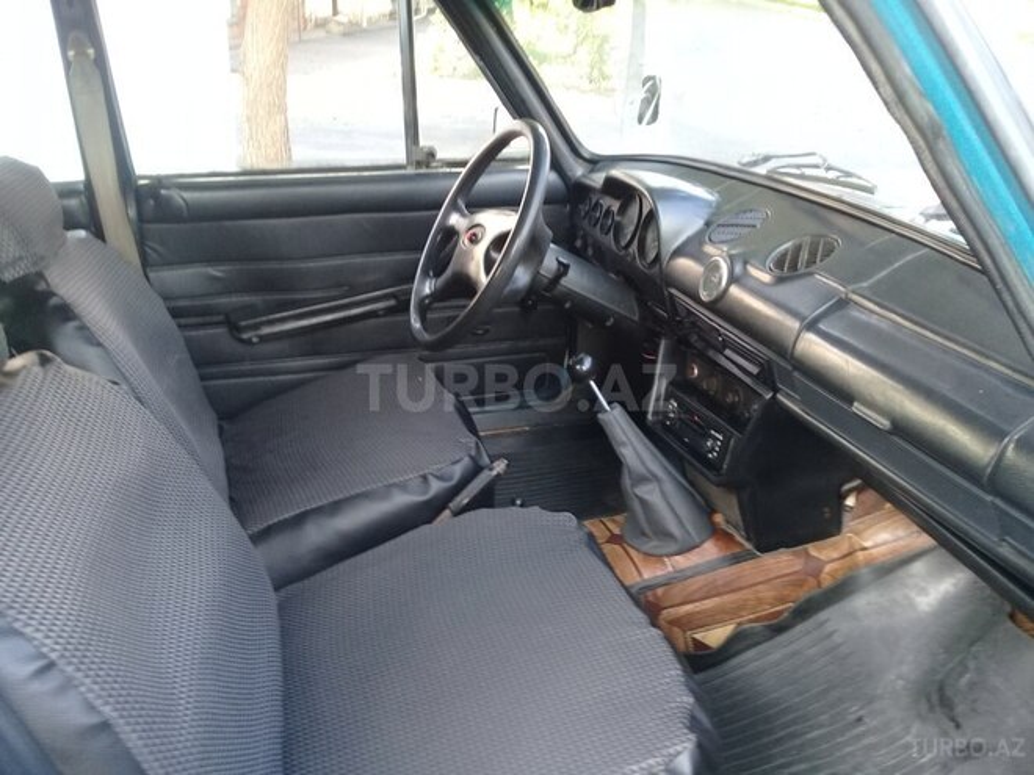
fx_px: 926
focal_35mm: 31
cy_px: 388
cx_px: 517
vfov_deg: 45.4
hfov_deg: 58.4
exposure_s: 1/33
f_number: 2.2
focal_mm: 3.3
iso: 50
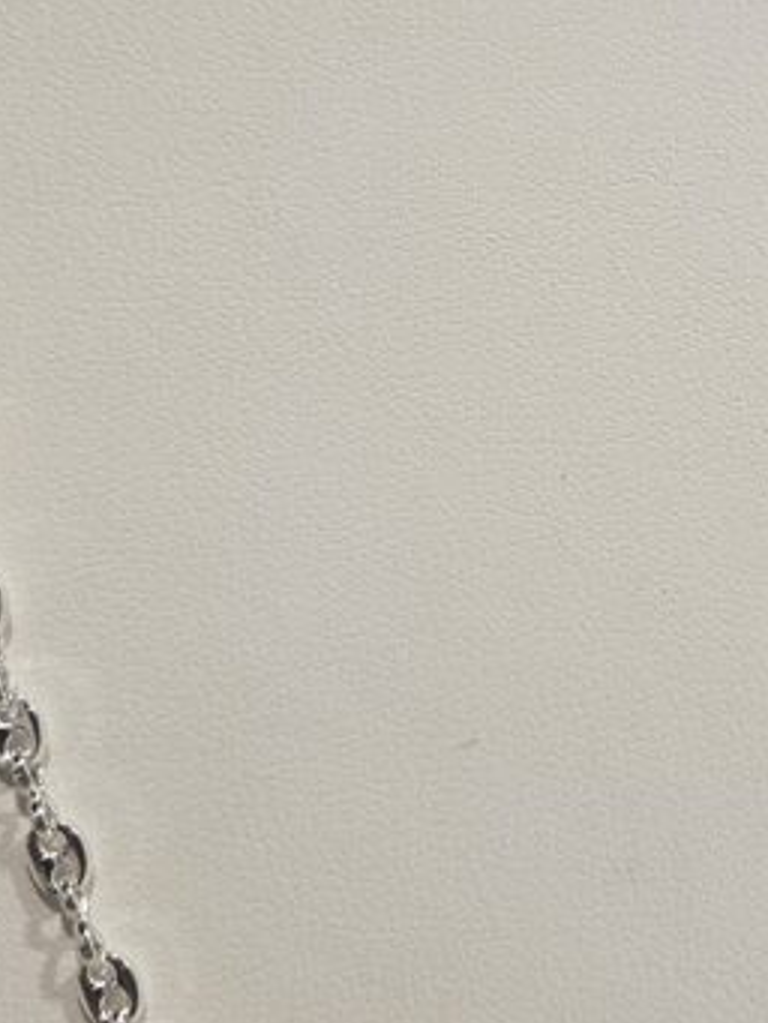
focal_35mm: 69
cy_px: 375
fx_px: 2040
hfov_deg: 20.8
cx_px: 702
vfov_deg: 28.0
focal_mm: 5.4
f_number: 1.8
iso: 160
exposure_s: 1/100
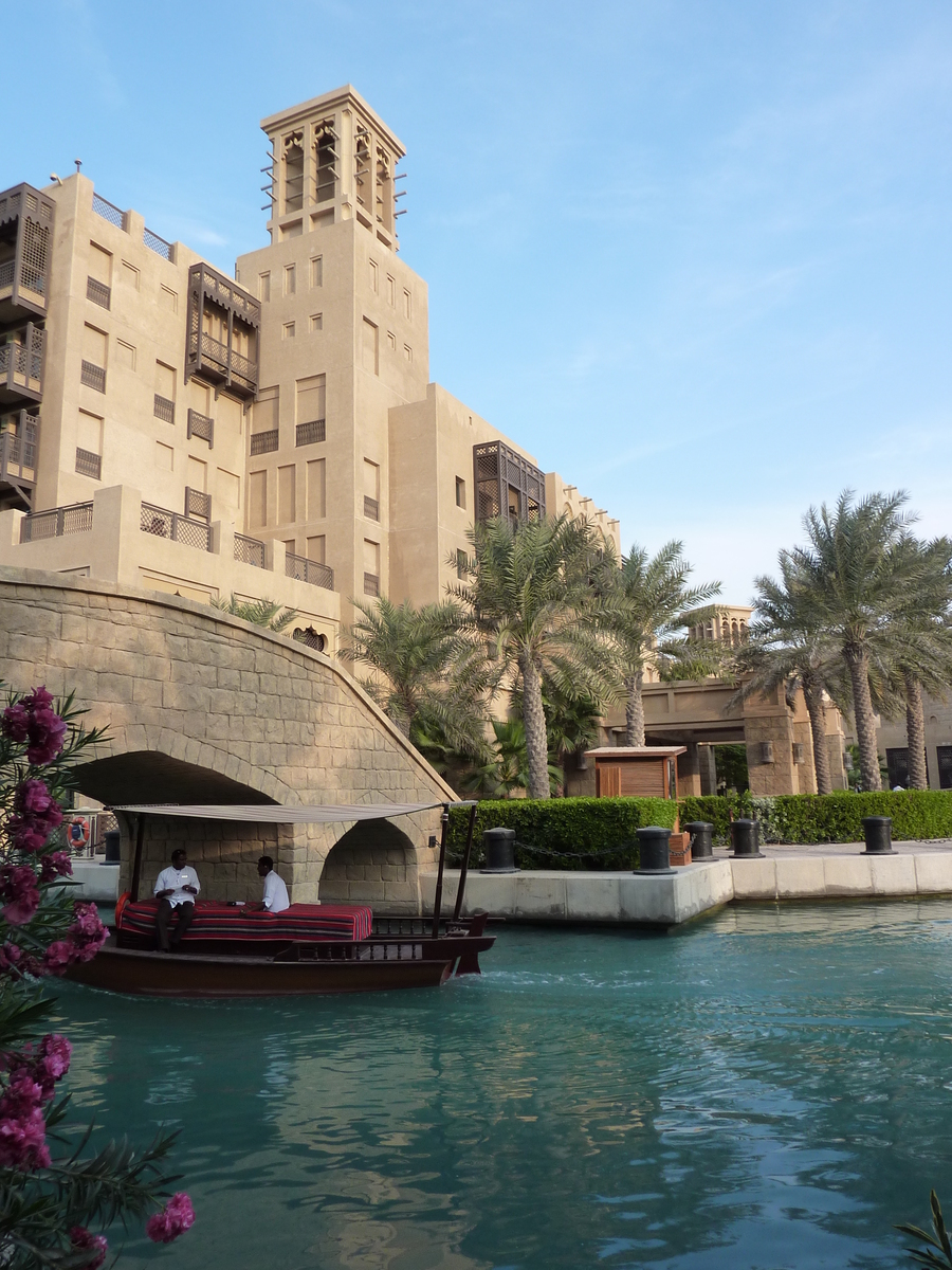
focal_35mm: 25
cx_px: 476
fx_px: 917
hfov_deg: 54.9
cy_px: 635
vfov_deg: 69.4
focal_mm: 4.1
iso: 125
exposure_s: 1/200
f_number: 4
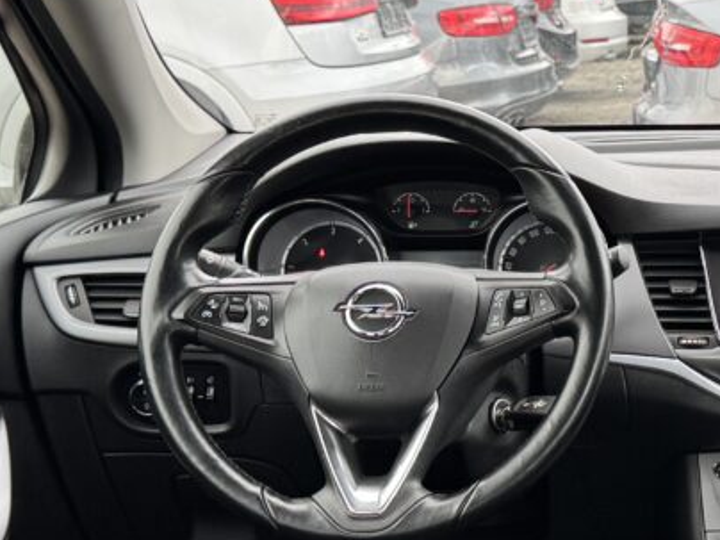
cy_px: 246
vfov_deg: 15.6
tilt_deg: -9.2
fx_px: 1976
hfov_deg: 19.6
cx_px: 839
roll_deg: -0.3
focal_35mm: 95
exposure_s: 1/50
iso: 125
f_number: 1.78
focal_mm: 6.76
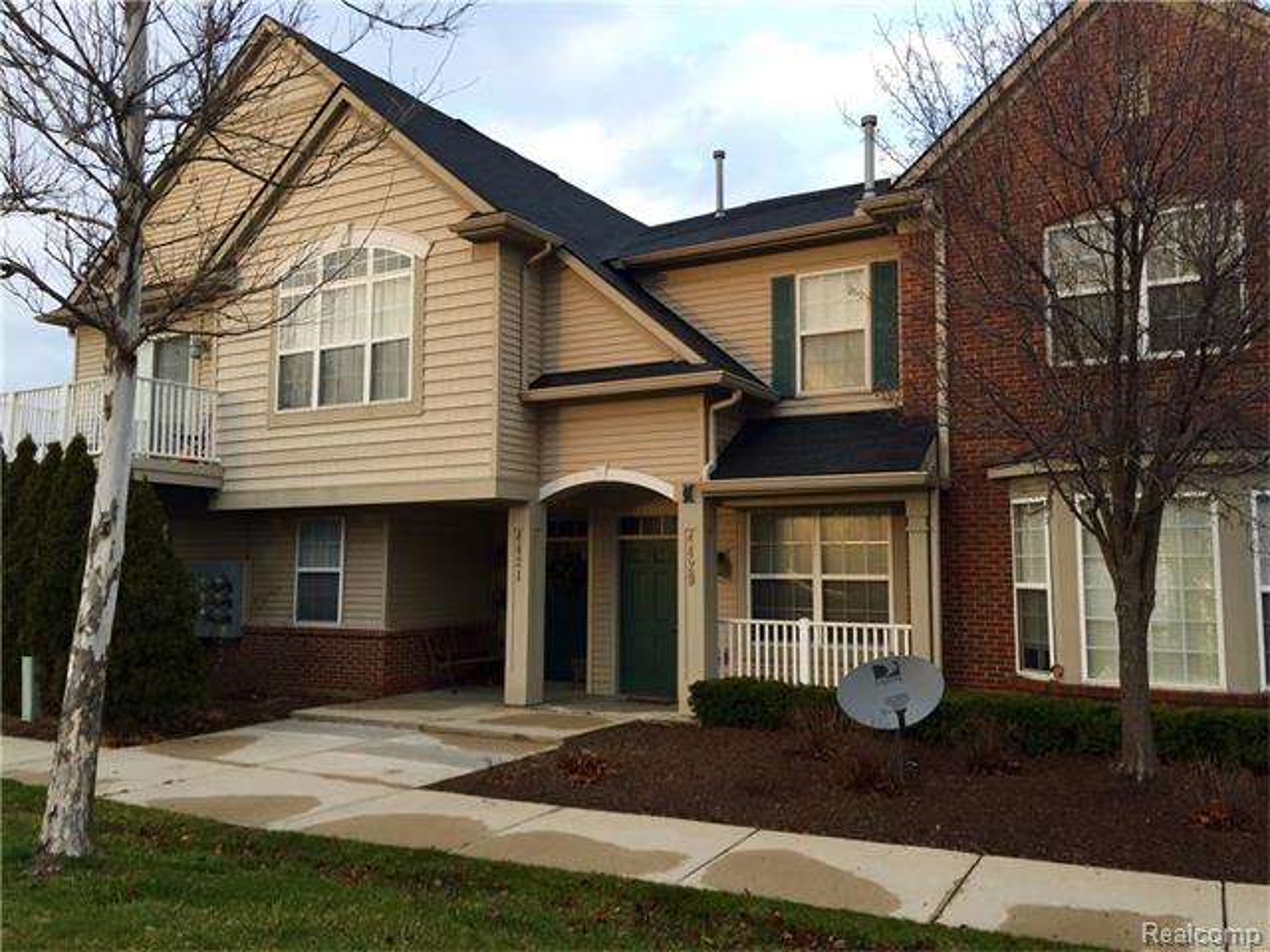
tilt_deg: +6.0
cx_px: 635
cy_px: 476
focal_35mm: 29
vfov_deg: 48.2
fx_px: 1064
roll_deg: -0.7
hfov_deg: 61.7
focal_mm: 4.15
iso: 40
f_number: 2.2
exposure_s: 1/120
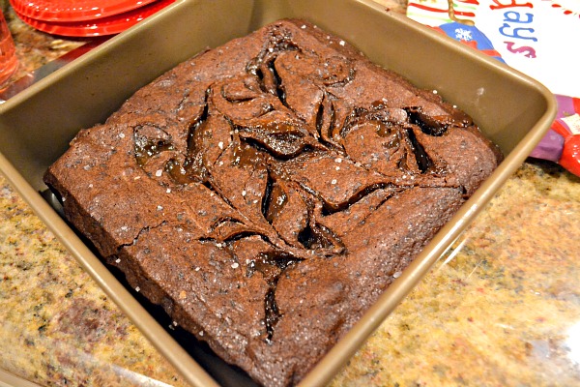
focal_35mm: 33
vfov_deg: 40.0
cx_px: 290
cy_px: 194
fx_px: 532
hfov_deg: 57.2
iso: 3200
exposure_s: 1/20
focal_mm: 22
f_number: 3.8
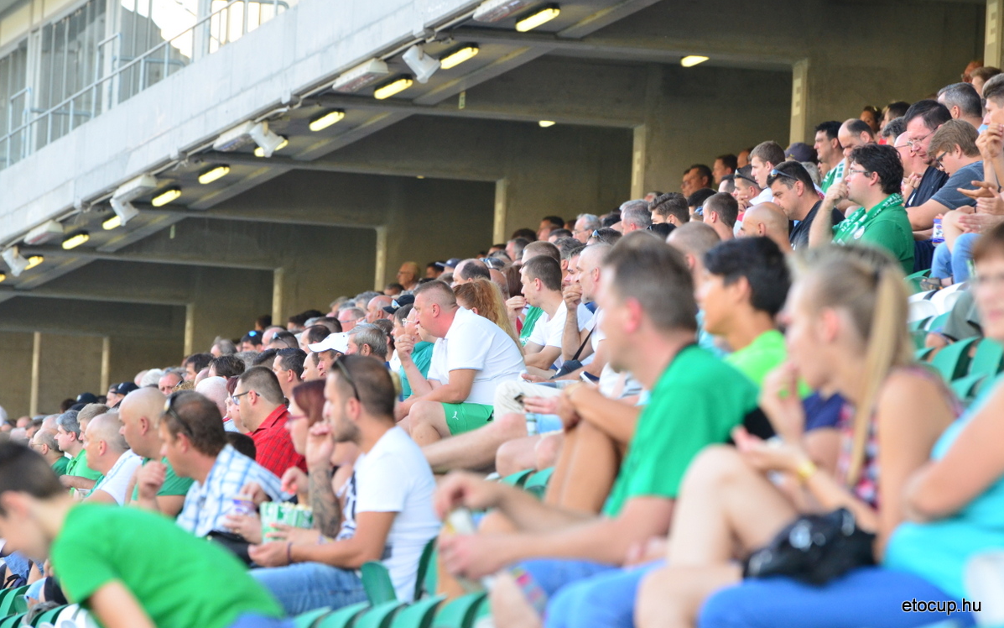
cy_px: 303
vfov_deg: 4.3
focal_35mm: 306
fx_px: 8372
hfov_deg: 6.9
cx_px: 502
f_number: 6.3
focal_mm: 200
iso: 1250
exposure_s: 1/250
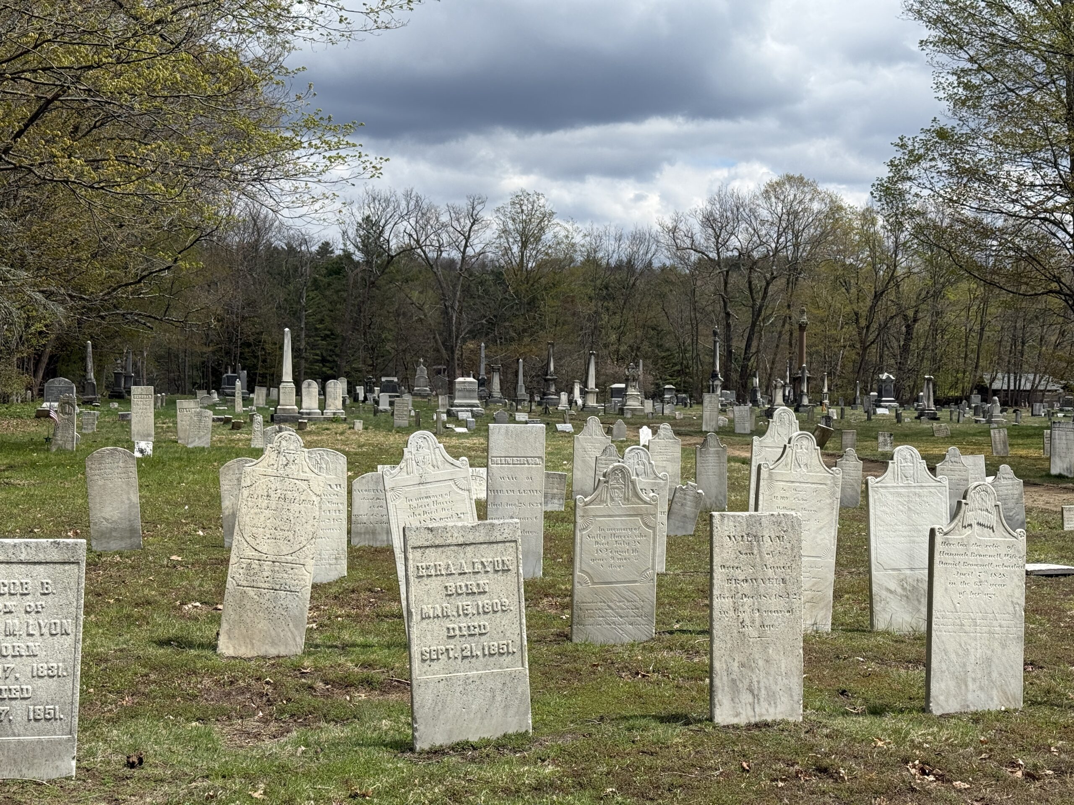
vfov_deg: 30.3
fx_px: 1489
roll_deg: -1.2
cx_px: 537
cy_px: 402
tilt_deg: +0.0
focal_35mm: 48
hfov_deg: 39.7
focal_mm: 6.76
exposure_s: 1/6024
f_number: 1.78
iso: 64
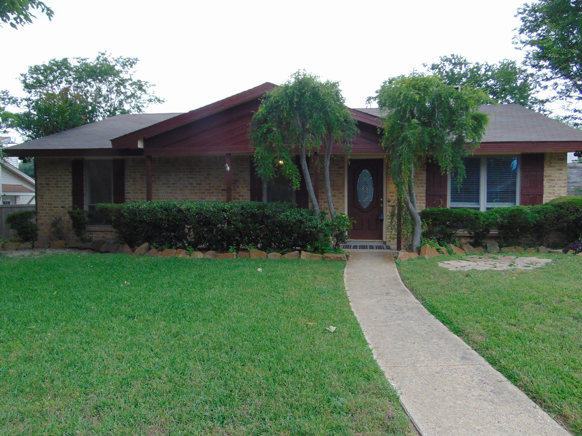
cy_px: 213
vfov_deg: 51.4
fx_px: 454
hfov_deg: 65.3
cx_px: 297
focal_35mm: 27
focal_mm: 4.5
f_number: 3
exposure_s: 1/250
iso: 80
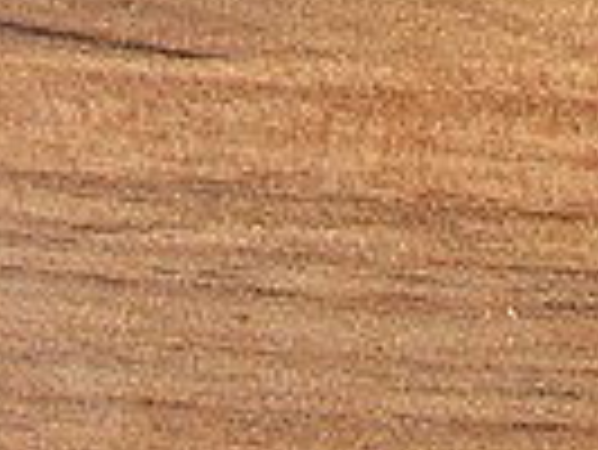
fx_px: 5862
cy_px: -504
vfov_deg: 4.3
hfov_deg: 5.7
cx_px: 1268
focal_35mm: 339
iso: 50
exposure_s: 1/50
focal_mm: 11.5
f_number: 2.5
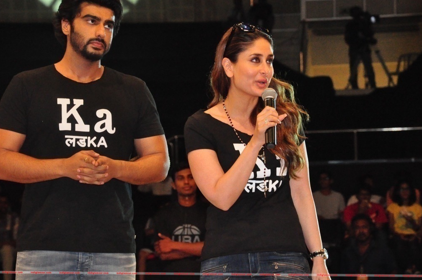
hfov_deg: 11.0
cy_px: 133
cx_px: 212
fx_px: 2197
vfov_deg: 7.3
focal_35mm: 188
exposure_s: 1/125
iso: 3200
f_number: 5.6
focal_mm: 105
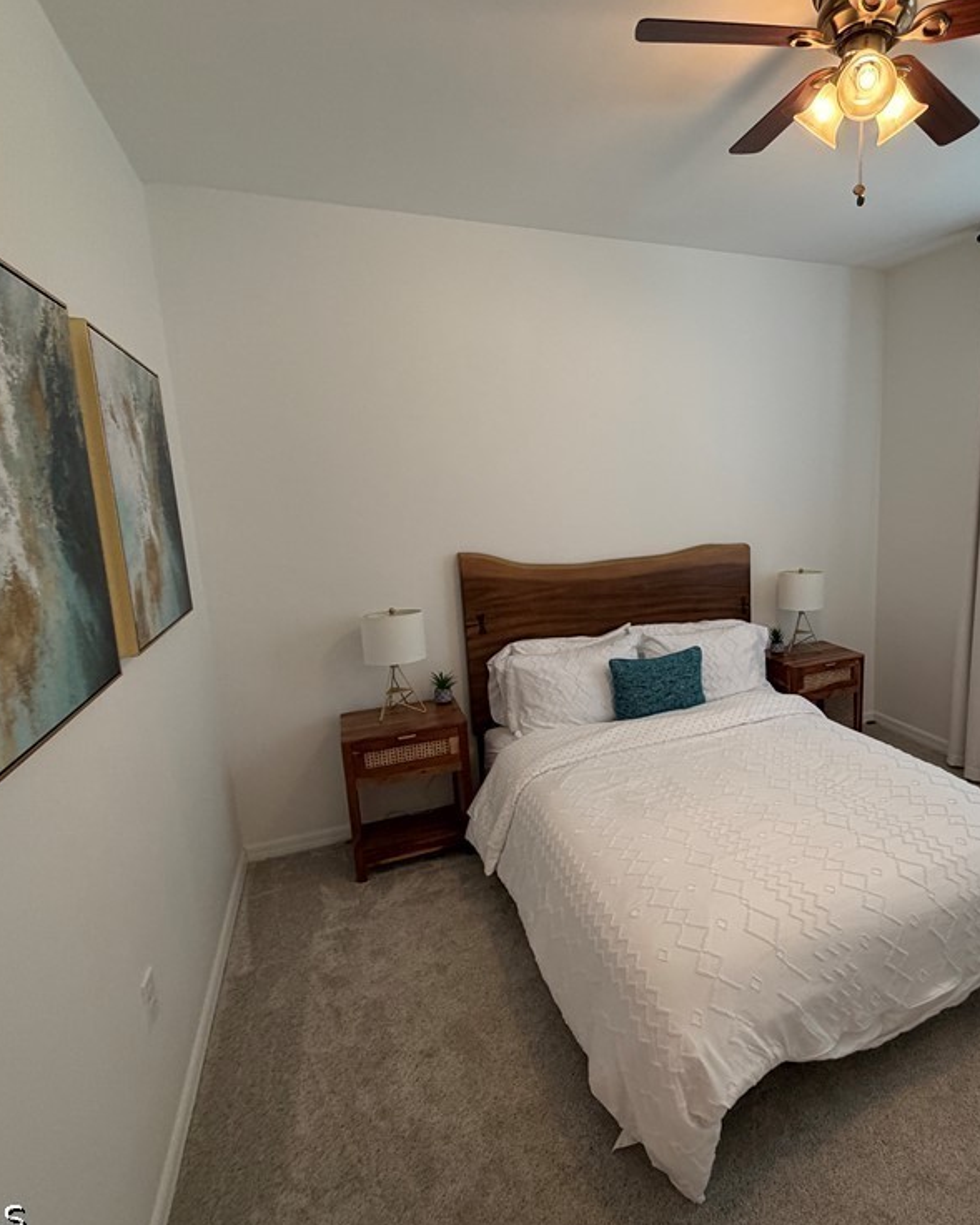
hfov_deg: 68.5
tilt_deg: -10.9
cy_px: 608
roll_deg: +1.5
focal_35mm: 19
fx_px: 689
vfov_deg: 83.3
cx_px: 669
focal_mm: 2.22
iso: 160
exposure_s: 1/60
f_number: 2.2
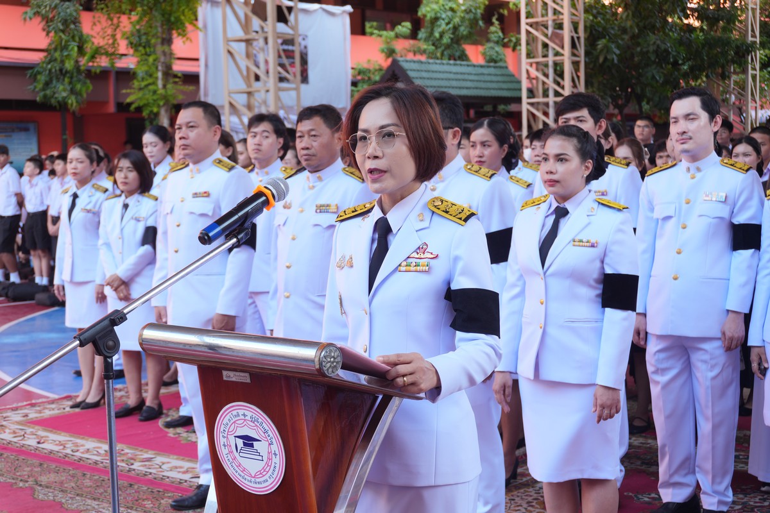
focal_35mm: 58
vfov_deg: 23.2
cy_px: 256
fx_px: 1251
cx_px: 385
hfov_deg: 34.2
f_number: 6.3
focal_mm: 39
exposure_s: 1/30
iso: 100
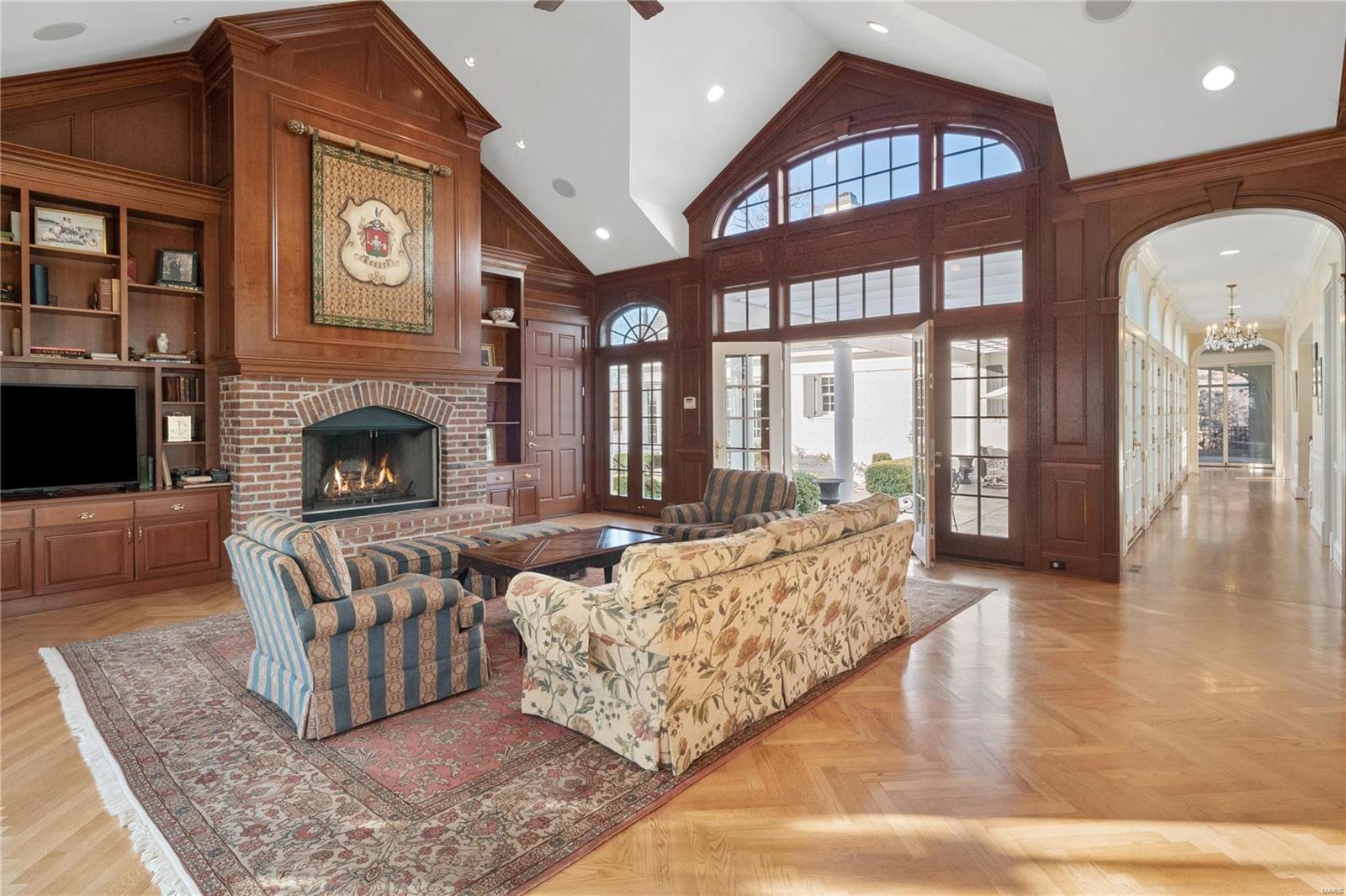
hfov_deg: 90.0
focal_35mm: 18
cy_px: 448
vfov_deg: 67.4
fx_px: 673
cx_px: 673
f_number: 8
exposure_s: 1/10
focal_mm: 9
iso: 400
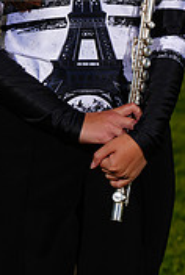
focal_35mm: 495
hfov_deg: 2.8
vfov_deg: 4.1
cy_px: -36
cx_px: 61
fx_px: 3800
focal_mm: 194
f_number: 11
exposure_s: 1/500
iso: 125
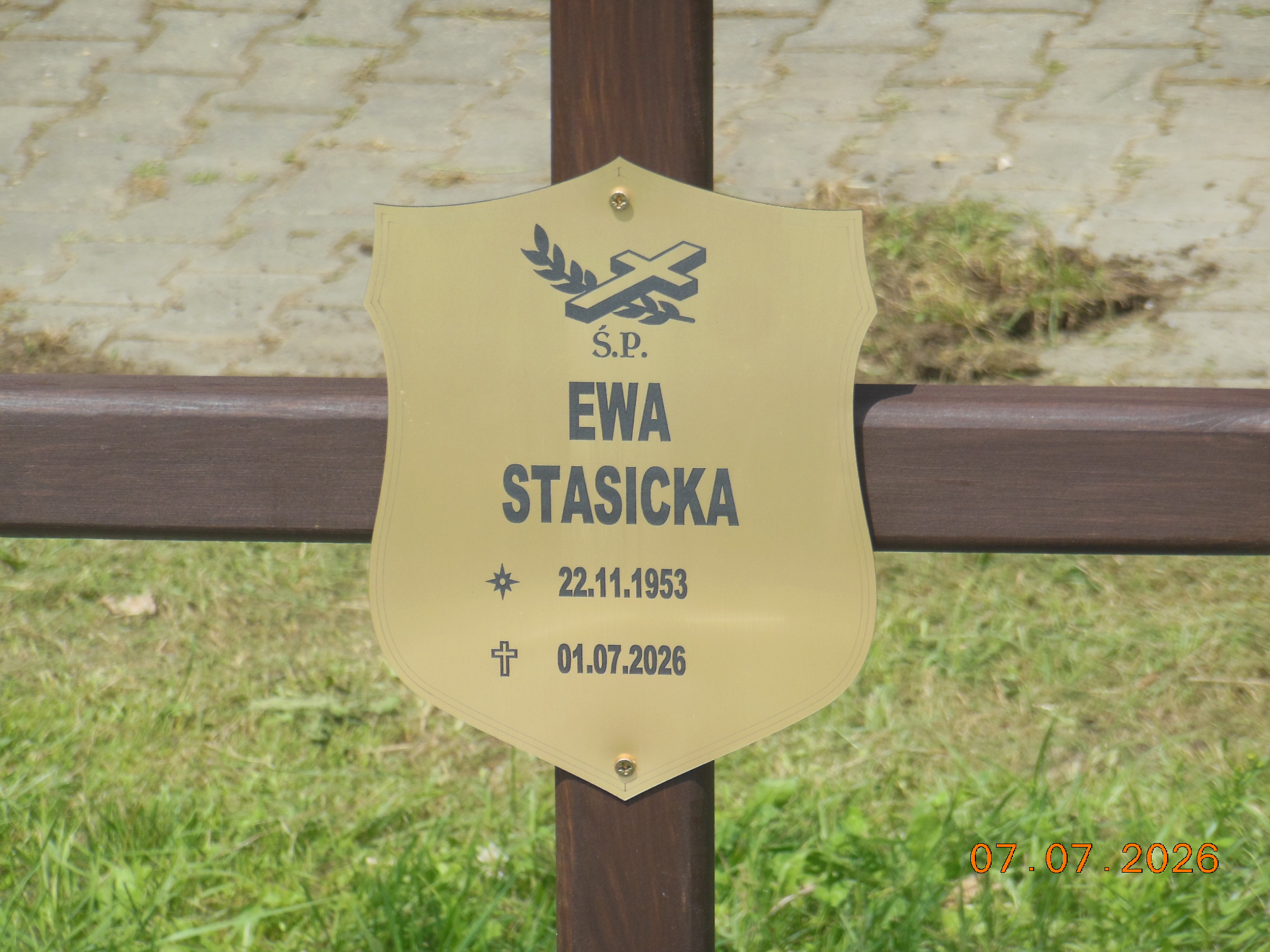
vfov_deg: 6.8
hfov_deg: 9.0
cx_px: 635
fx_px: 8035
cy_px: 476
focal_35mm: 219
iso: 125
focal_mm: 39.1
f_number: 5.7
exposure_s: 1/500
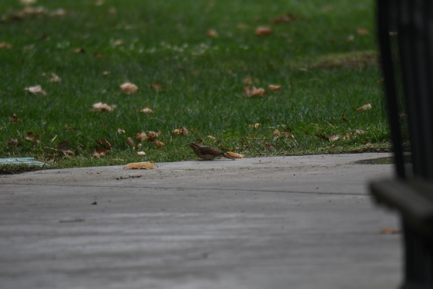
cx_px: 216
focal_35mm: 900
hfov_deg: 2.3
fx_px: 10824
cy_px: 144
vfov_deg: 1.5
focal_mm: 600
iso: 640
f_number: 6.3
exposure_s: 1/1000
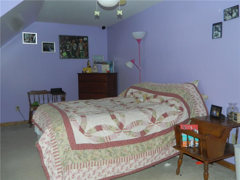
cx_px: 120
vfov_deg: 45.4
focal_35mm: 31
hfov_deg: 58.4
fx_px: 215
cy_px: 90
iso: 200
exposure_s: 1/30
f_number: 3.2
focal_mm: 5.6
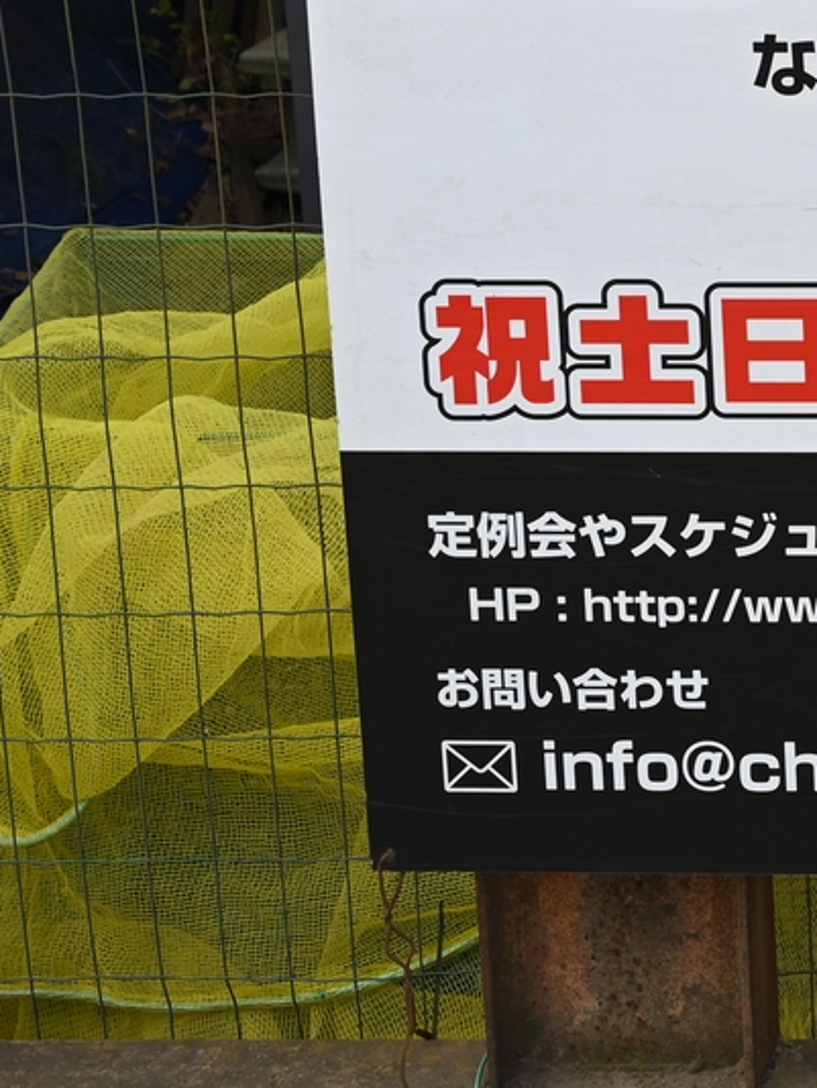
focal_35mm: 102
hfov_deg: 13.3
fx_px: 3207
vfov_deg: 18.8
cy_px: 41
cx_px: 1381
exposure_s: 1/100
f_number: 7.1
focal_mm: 35
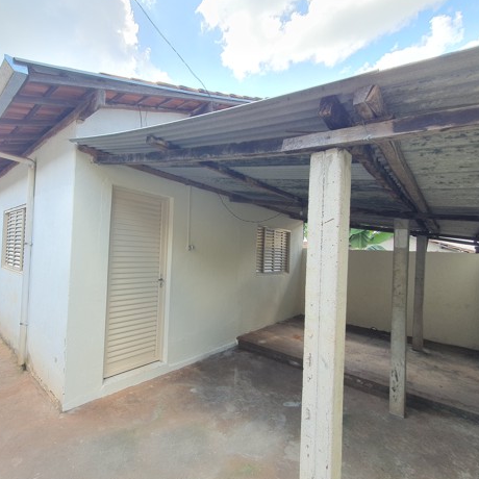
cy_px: 236
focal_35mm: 16
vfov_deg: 87.4
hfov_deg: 86.0
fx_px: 250
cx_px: 184
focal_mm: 1.8
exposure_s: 1/120
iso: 50
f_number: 2.2
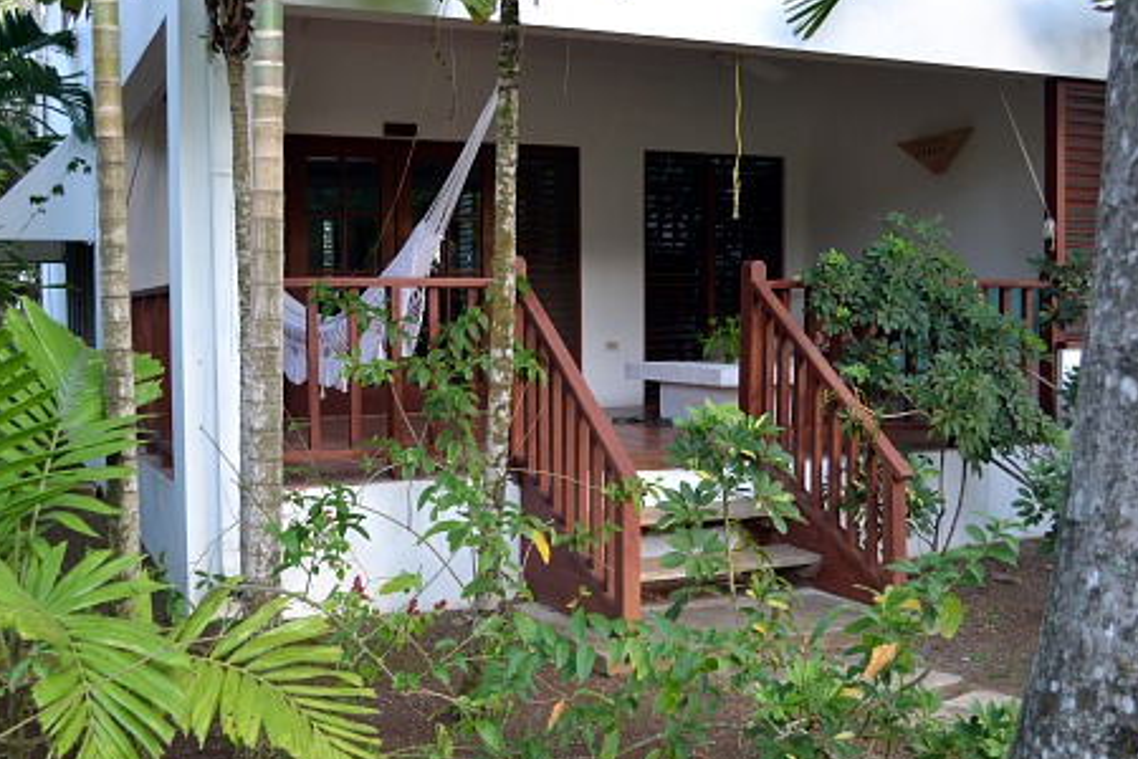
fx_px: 1264
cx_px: 539
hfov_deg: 48.4
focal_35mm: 40
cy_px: 366
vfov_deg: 33.4
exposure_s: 1/60
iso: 400
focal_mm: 24
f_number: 4
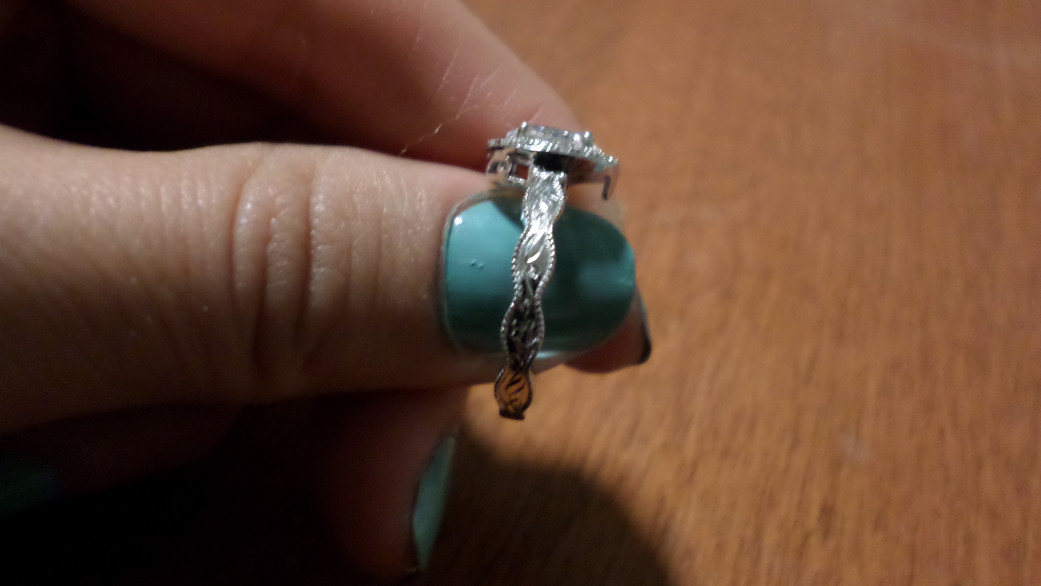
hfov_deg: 64.3
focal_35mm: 30
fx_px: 828
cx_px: 525
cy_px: 284
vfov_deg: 38.9
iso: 400
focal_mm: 4.9
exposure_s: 1/8
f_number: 2.6
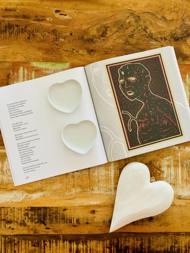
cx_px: 95
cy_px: 126
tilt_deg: -85.3
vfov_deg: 36.8
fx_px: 381
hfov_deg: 28.0
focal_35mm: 52
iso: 200
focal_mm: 6
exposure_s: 1/60
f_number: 2.4
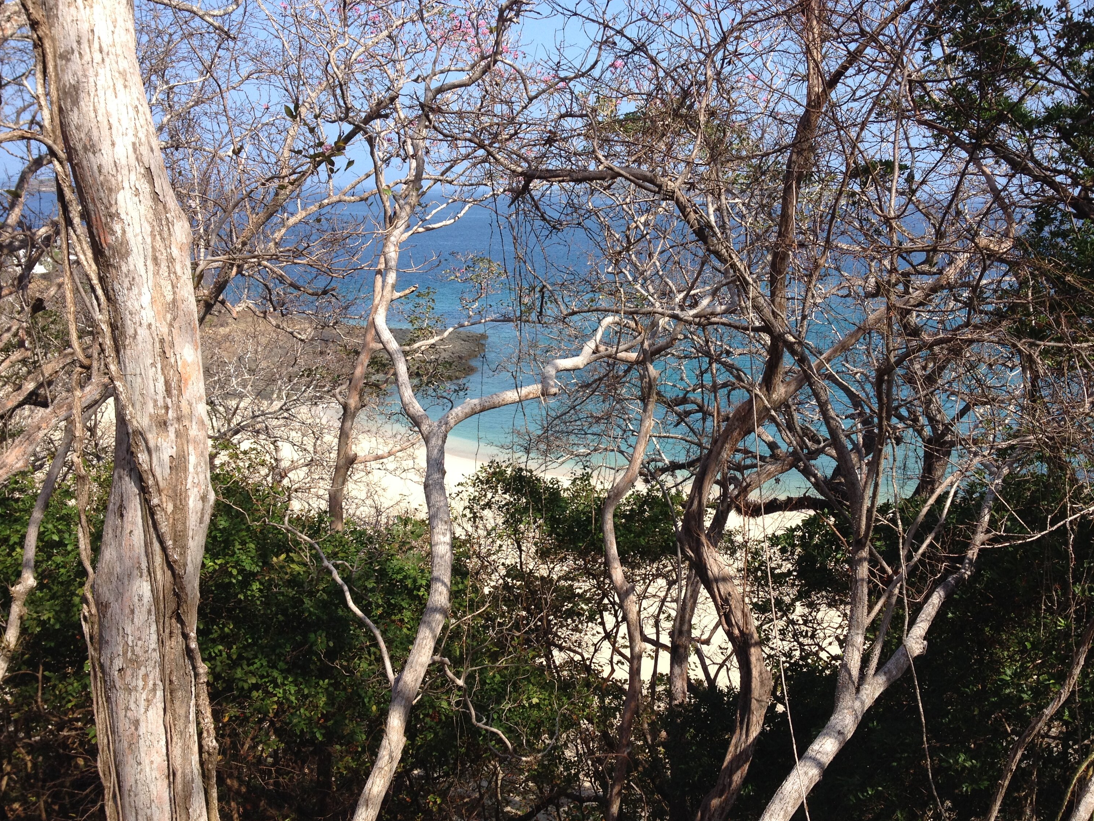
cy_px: 417
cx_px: 574
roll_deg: -0.5
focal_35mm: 38
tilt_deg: -14.7
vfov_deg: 37.7
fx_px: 1201
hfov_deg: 49.0
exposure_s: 1/1104
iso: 50
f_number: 2.4
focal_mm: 4.28
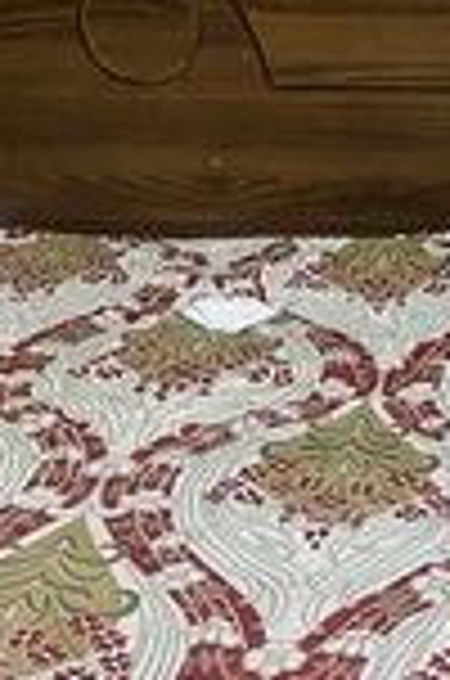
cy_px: 340
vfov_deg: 24.8
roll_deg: -1.0
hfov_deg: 16.2
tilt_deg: -19.7
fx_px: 1544
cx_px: 470
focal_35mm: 82
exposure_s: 1/60
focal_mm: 4.25
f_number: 1.8
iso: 500
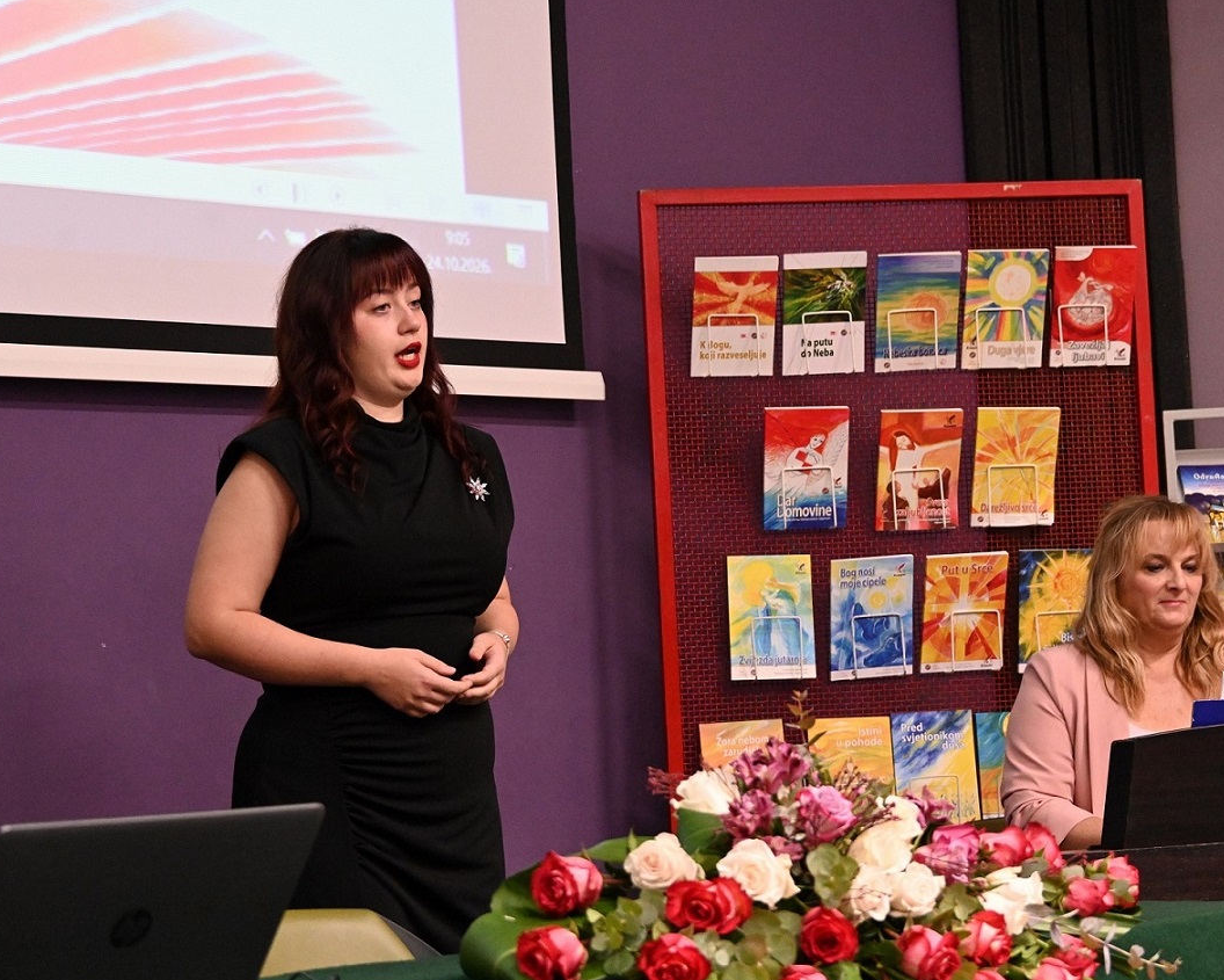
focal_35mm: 89
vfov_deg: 17.3
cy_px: 474
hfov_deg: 21.5
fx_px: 3224
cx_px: 758
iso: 6400
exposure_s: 1/60
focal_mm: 70
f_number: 6
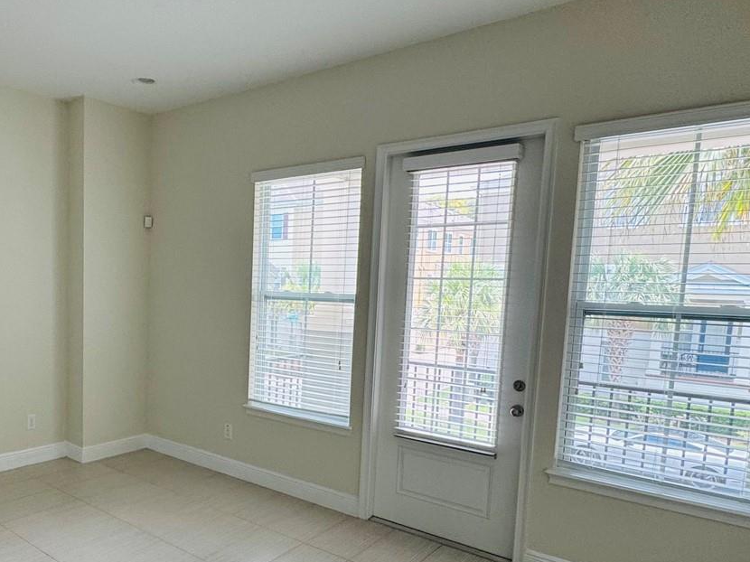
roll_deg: -1.4
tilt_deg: -5.9
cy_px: 337
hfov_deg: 62.2
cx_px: 202
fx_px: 585
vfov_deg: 51.0
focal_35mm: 27
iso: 100
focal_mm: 2.22
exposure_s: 1/99
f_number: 2.2
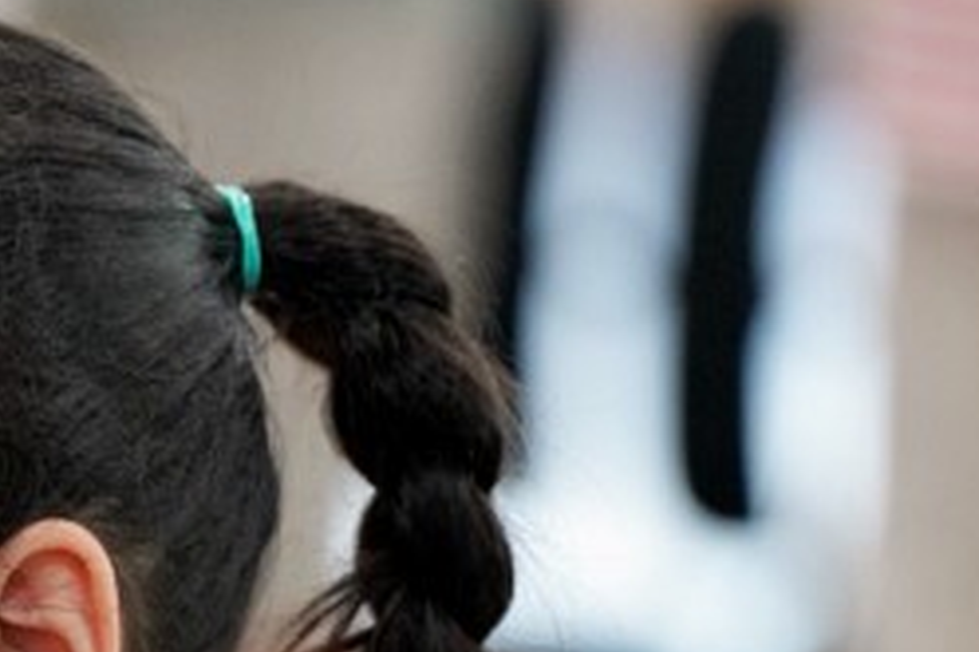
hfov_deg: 2.8
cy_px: 1099
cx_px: -312
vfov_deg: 1.9
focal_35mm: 726
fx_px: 19729
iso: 3200
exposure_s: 1/250
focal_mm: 200
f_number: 4
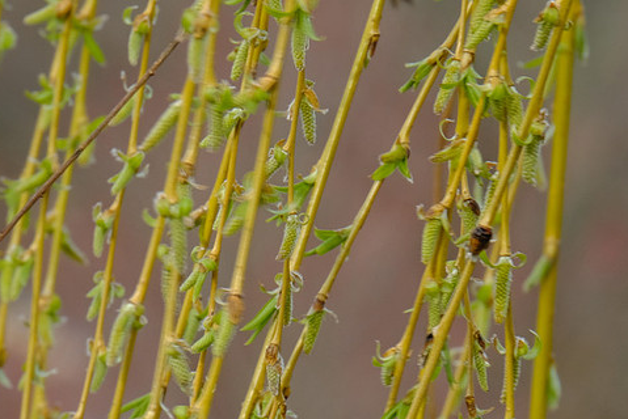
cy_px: 407
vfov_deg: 2.0
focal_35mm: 689
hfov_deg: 3.0
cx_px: 441
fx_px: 12026
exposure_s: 1/85
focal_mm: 200
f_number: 14
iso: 400
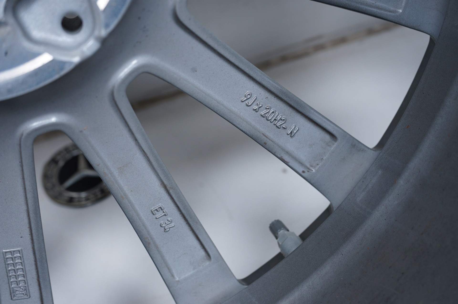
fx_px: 636
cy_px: 152
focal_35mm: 50
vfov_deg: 27.0
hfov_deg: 39.6
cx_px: 229
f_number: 7.1
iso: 250
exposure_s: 1/125
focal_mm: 50
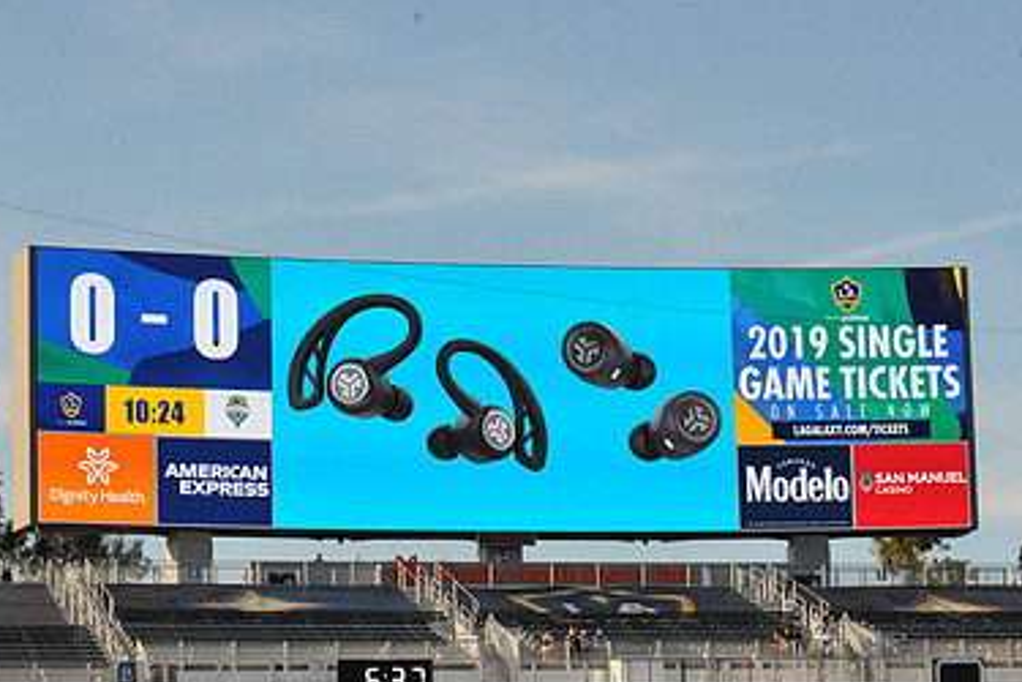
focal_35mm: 133
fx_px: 3775
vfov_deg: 10.3
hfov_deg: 15.4
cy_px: 366
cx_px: 485
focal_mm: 86
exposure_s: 1/800
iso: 1600
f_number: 16
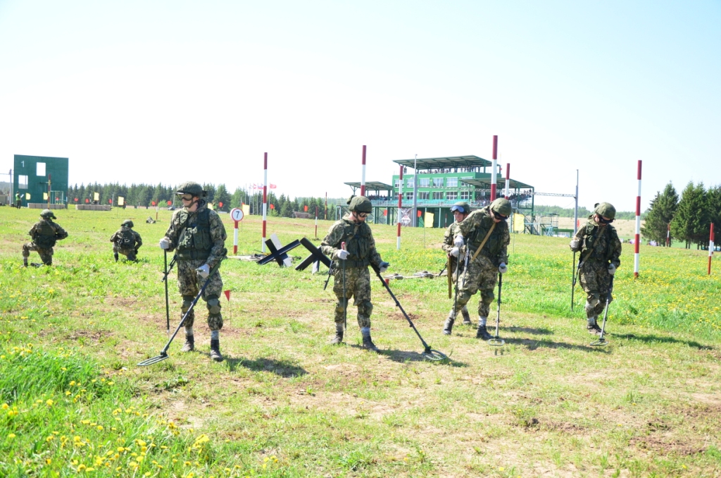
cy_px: 239
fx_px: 779
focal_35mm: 39
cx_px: 360
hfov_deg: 49.6
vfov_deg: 34.1
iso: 1000
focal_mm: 26
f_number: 5
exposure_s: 1/2000
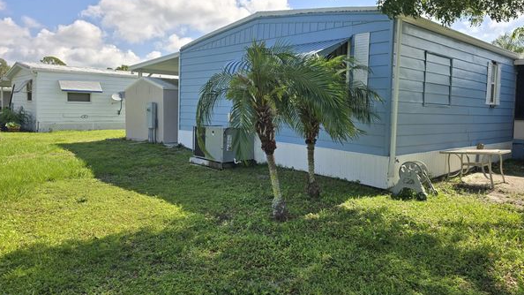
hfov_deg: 69.8
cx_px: 275
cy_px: 123
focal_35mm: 27
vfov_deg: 42.7
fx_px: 375
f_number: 1.7
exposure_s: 1/579
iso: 12
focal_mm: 6.3
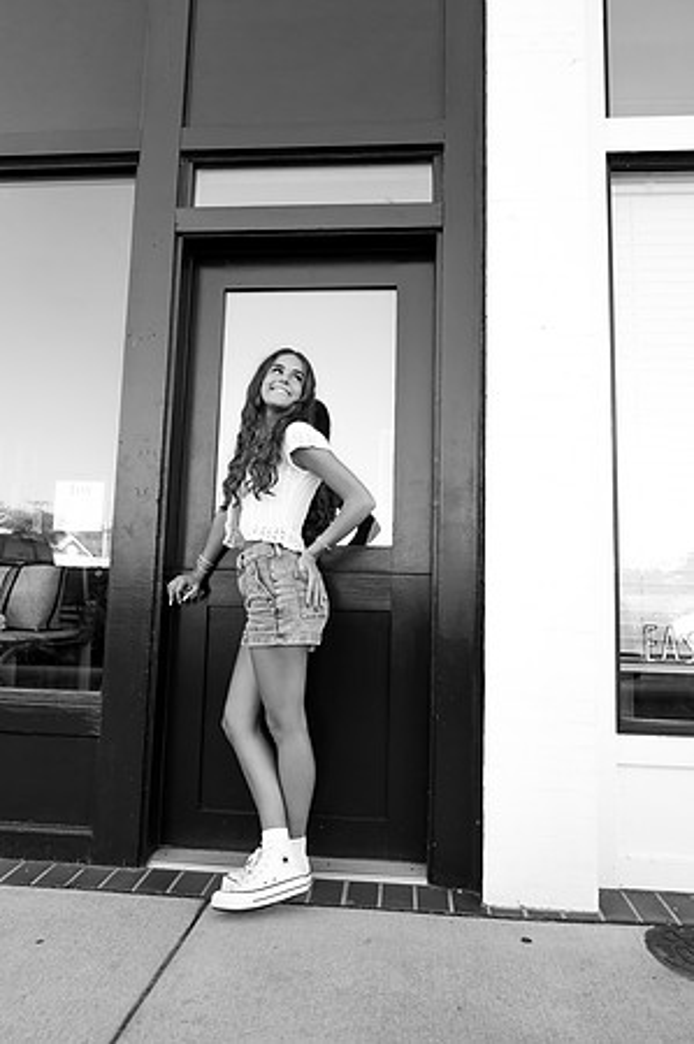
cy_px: 522
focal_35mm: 24
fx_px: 696
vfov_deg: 73.8
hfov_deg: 53.0
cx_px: 347
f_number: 4
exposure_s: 1/1250
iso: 1600
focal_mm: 24
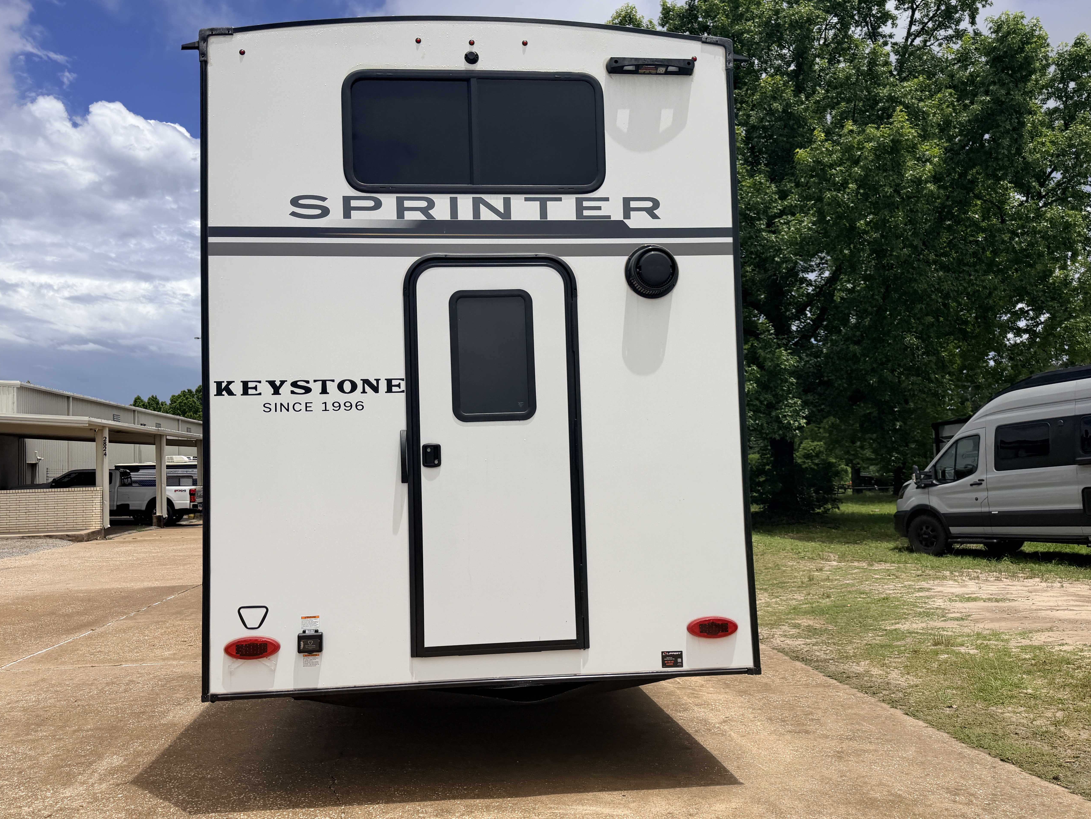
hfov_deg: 65.3
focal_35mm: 27
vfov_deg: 51.4
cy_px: 416
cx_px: 508
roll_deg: +2.4
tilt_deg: +5.5
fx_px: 851
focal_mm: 6.76
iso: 100
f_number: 1.78
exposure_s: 1/14286
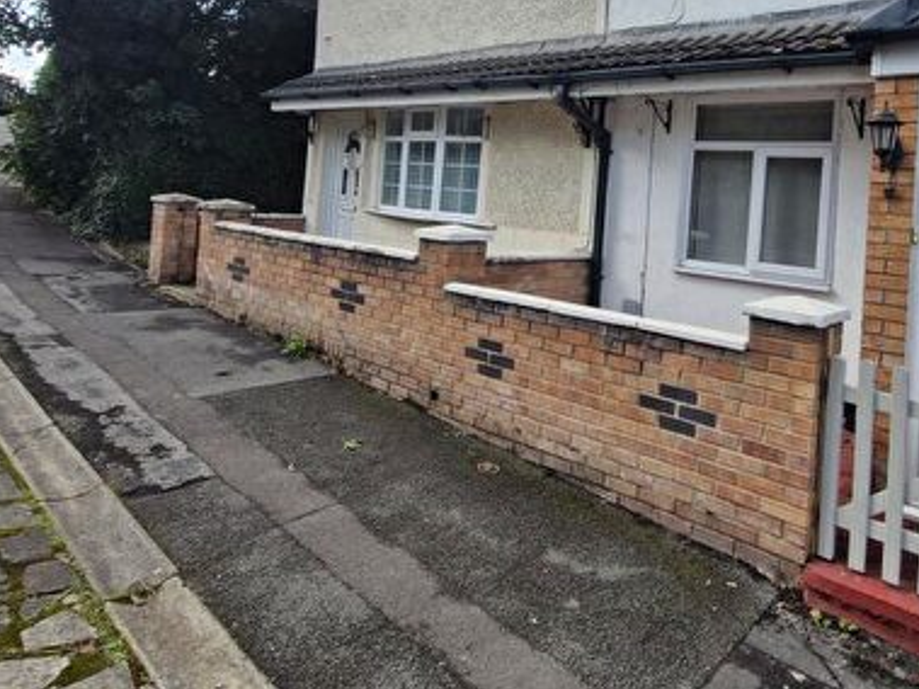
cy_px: 203
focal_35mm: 24
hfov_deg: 68.6
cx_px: 647
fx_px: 637
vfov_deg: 55.0
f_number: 2.2
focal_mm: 1.74
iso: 50
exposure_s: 1/846
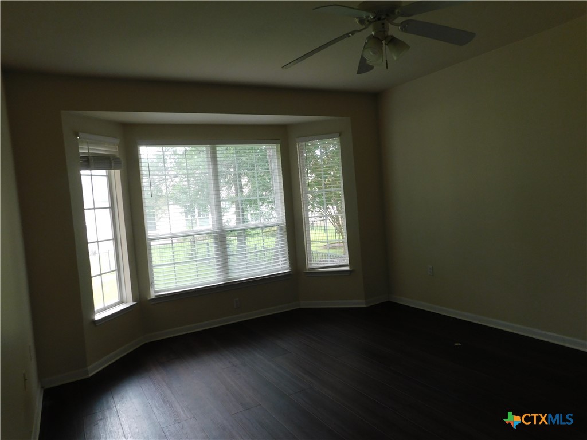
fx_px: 407
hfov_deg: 71.6
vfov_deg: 56.8
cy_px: 220
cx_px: 294
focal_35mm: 24
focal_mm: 4.1
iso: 125
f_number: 3
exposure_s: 1/50
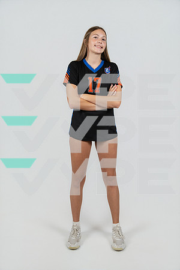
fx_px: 280
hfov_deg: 35.7
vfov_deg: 51.5
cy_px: 135
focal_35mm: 37
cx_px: 90
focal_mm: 37.3
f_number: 4
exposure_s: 1/160
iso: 200
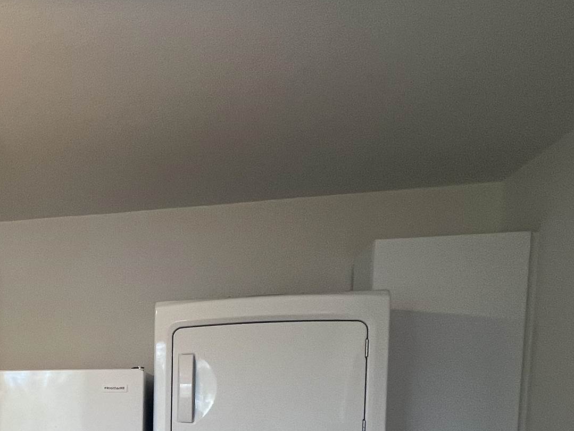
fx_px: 614
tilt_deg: -4.4
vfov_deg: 34.3
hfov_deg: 42.9
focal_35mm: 37
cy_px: 454
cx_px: -4
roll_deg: -1.3
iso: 100
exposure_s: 1/120
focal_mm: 1.57
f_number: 1.8
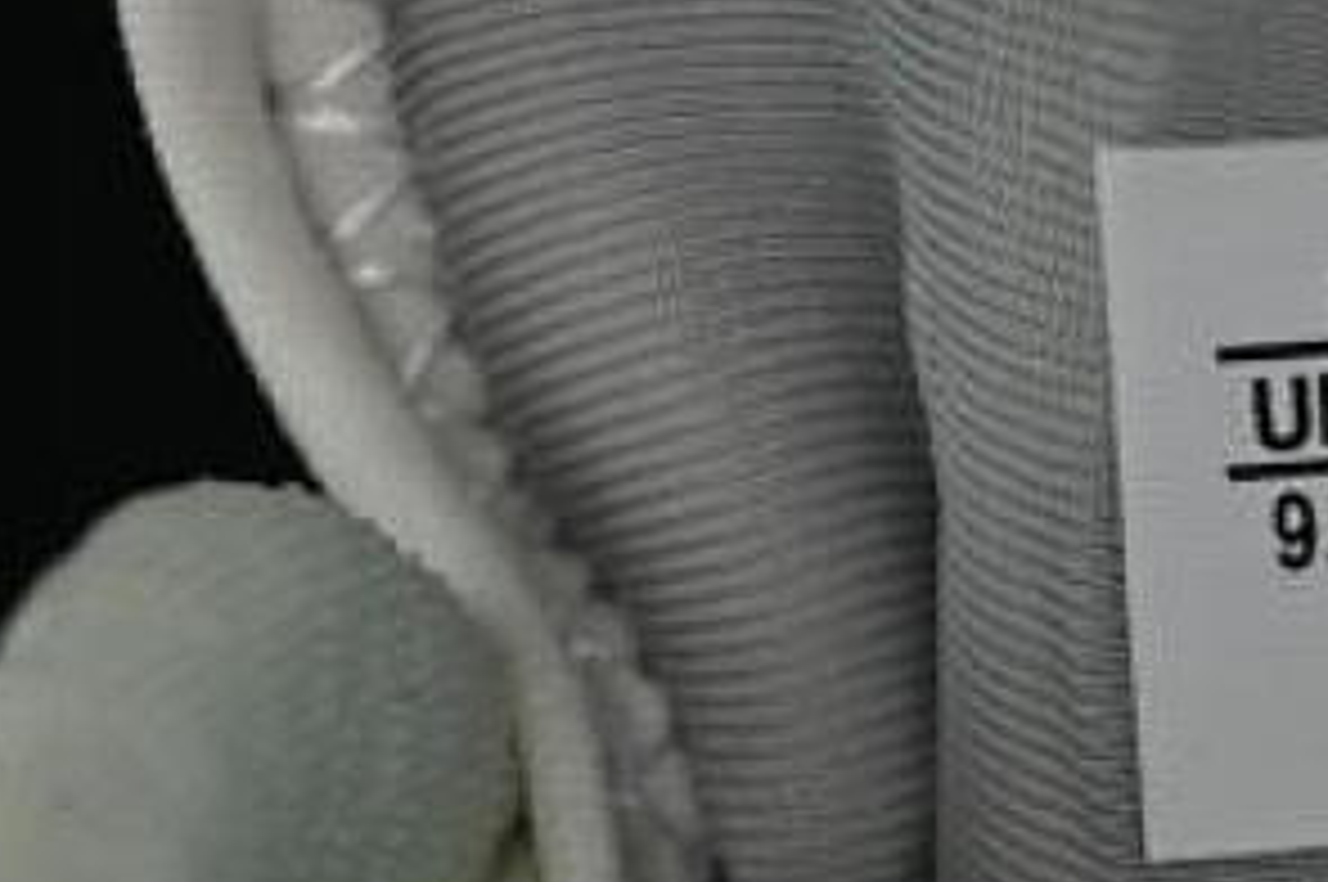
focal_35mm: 275
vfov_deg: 5.0
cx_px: 1855
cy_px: 1166
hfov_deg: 7.4
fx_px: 10133
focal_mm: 50
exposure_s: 1/60
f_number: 6.3
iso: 160
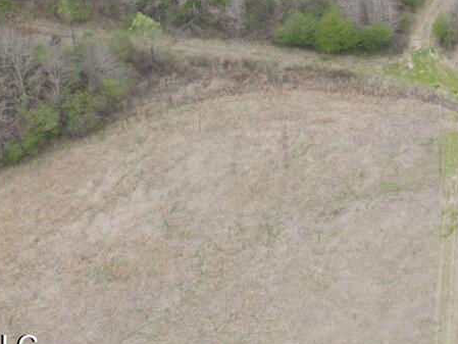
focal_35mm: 77
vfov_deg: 17.4
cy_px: -154
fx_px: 1019
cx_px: 544
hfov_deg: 23.3
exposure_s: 1/80
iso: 100
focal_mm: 4.5
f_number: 2.8
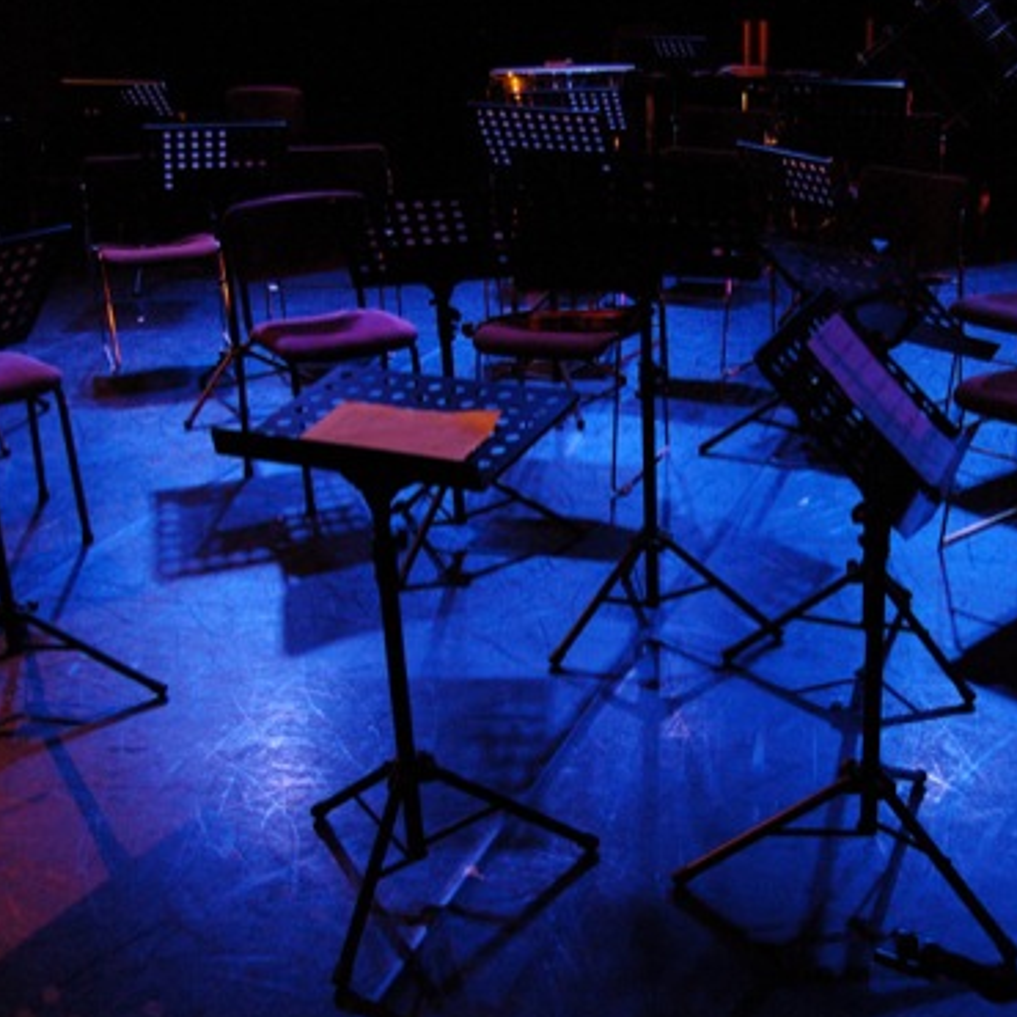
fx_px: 1463
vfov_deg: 38.3
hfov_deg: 37.6
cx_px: 731
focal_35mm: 44
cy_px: 521
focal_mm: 20
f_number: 3.8
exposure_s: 1/50
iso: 1600
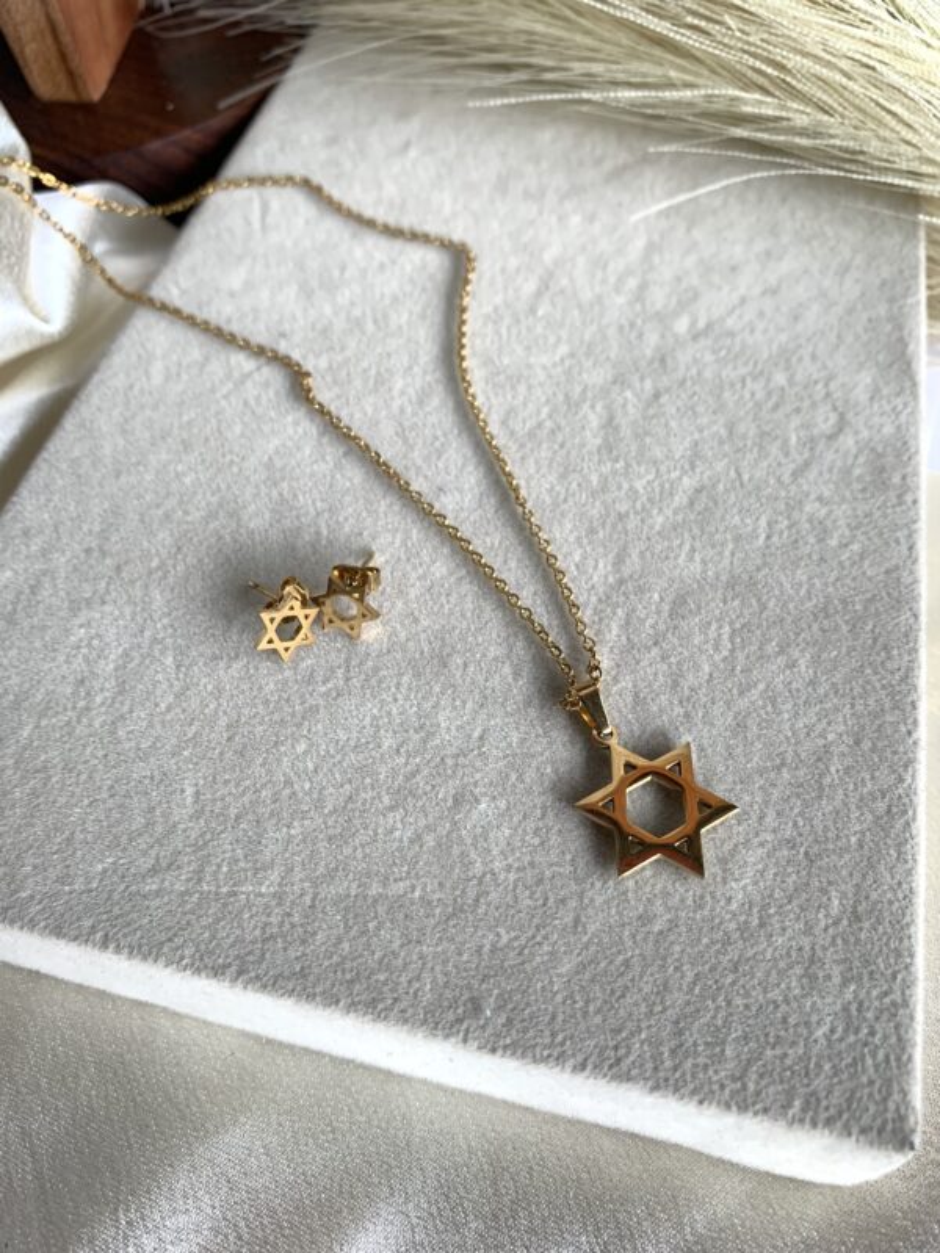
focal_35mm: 26
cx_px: 470
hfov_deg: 53.1
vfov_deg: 67.3
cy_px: 626
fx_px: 941
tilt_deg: -61.7
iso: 25
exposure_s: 1/100
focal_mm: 4.25
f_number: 1.8
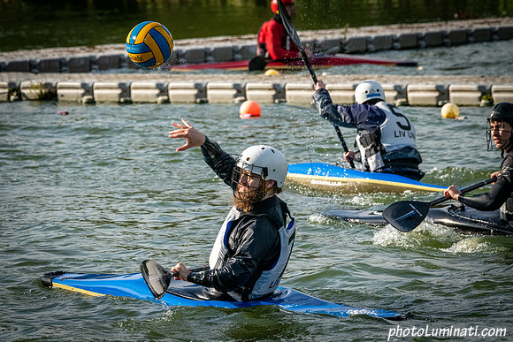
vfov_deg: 4.3
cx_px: 238
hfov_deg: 6.4
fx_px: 4586
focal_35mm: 322
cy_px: 183
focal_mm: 300
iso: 2500
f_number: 11
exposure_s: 1/3200
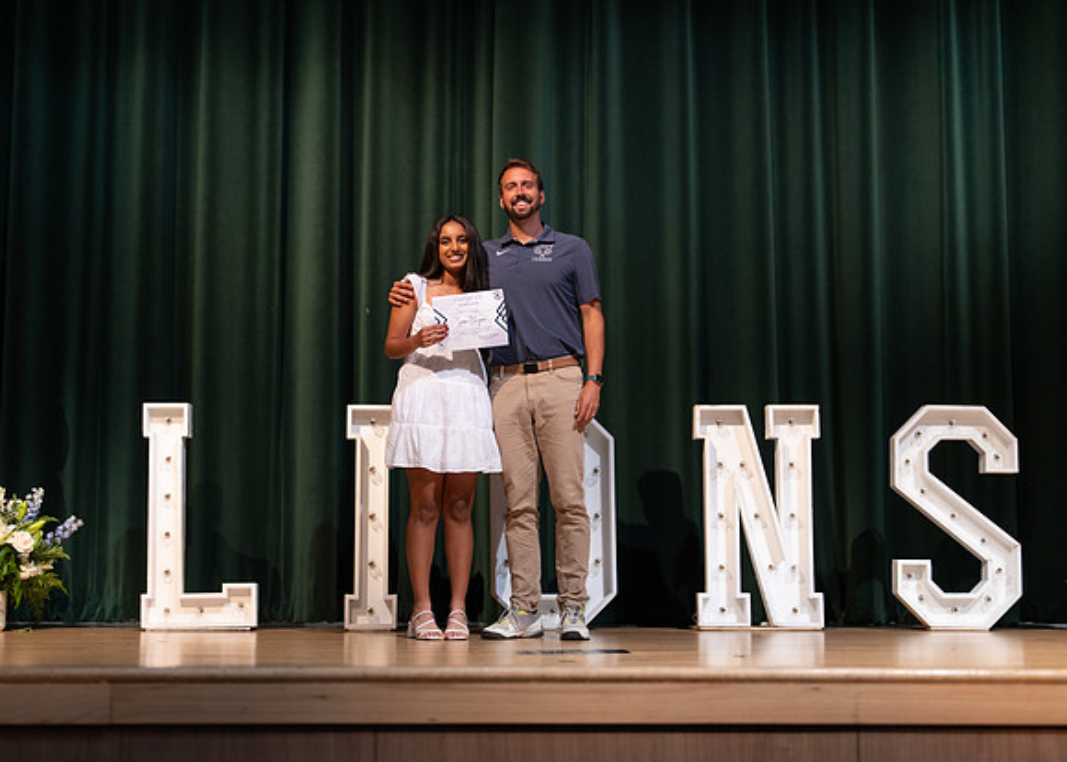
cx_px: 497
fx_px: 1679
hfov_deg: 35.2
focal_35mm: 55
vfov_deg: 25.6
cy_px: 385
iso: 500
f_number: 1.2
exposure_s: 1/320
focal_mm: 50
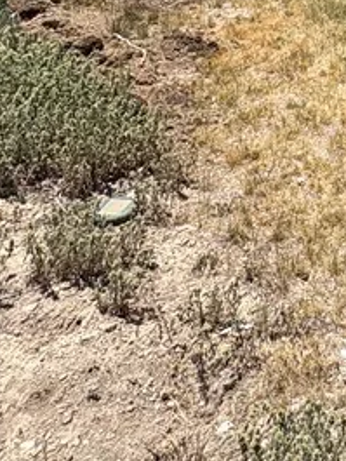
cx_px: 489
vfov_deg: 27.7
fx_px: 719
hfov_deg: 23.0
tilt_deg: +0.7
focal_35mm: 54
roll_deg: -3.6
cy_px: -177
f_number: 2.2
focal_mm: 2.22
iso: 40
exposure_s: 1/1567
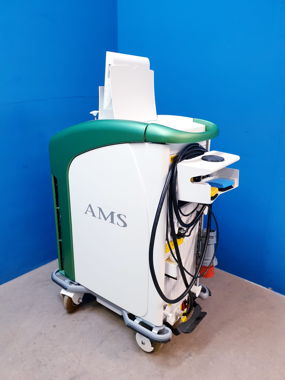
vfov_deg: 67.3
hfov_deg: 53.1
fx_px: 285
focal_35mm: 26
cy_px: 190
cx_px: 142
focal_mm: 4.3
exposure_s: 1/50
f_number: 2.4
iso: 200
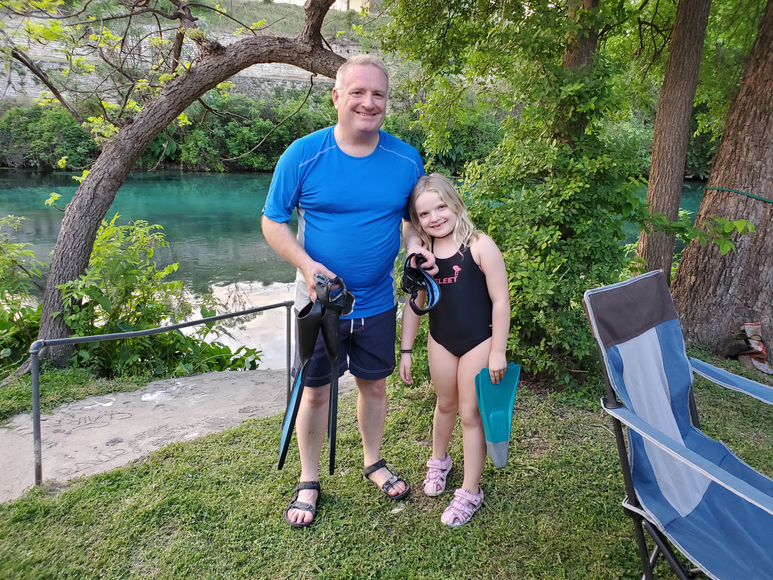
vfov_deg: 53.1
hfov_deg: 67.3
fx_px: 581
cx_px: 386
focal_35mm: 26
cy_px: 290
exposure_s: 1/50
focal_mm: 4.3
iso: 200
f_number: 2.4
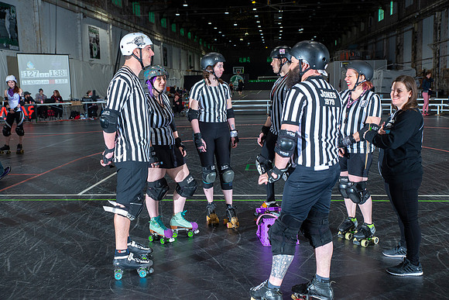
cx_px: 224
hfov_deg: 46.4
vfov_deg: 31.9
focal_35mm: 42
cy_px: 150
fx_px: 524
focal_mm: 42
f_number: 5.6
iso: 800
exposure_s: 1/160
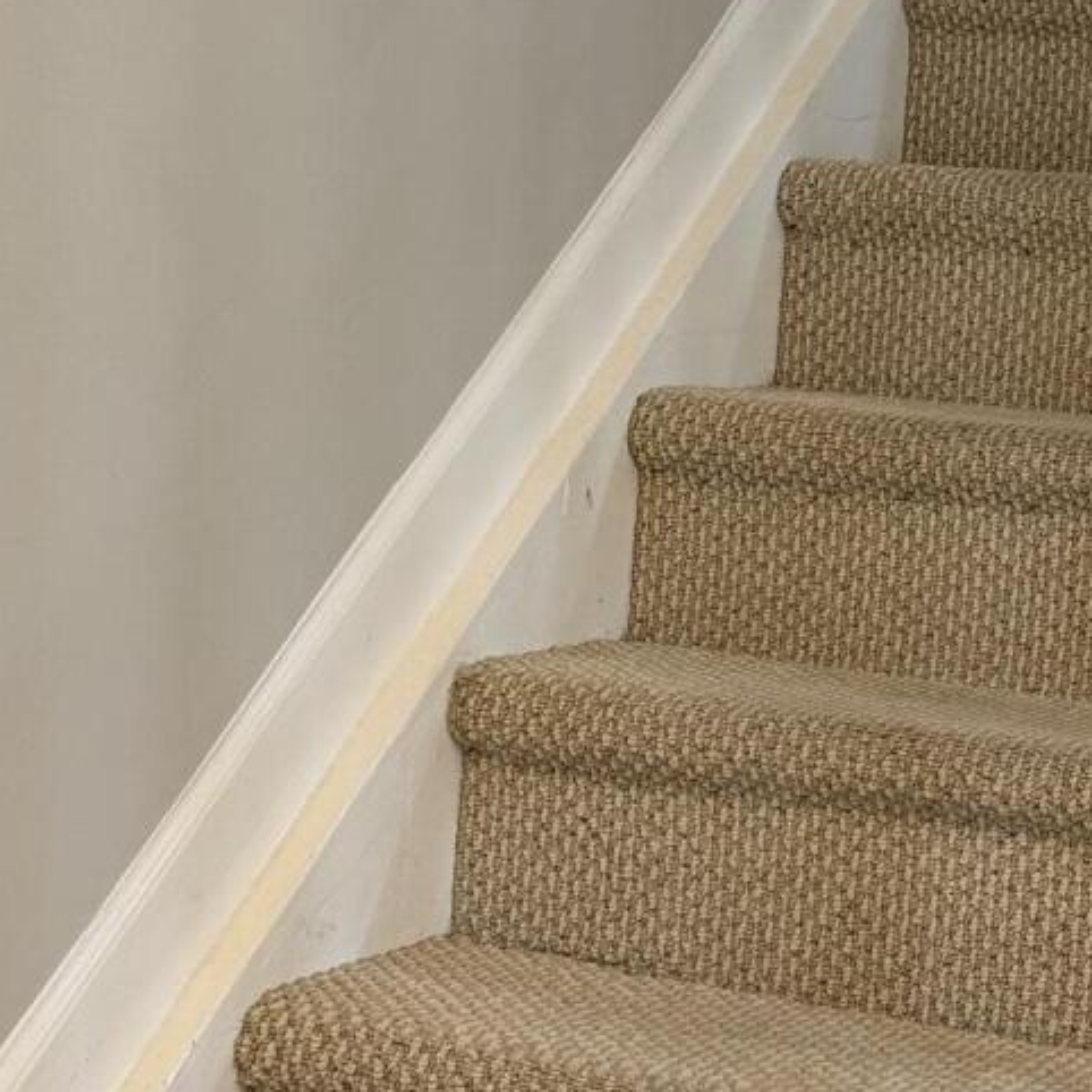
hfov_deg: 19.7
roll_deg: -3.0
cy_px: 532
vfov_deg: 19.7
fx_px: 3141
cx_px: 664
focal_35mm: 88
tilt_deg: -4.8
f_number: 1.78
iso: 160
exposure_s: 1/60
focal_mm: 6.76
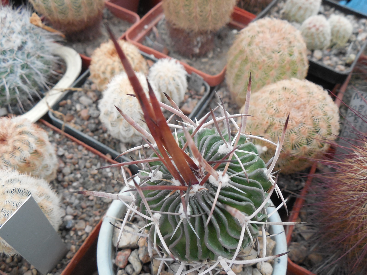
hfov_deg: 58.4
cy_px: 138
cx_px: 184
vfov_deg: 45.4
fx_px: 329
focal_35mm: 31
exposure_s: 1/30
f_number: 3.6
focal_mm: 5.6
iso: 320
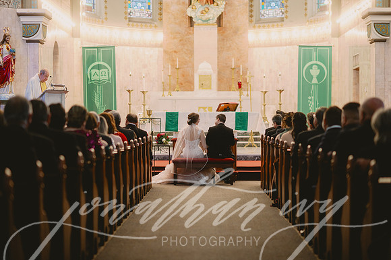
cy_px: 130
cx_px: 196
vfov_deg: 16.1
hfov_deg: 23.9
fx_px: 923
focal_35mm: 85
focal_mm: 85
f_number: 2
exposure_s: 1/250
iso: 500
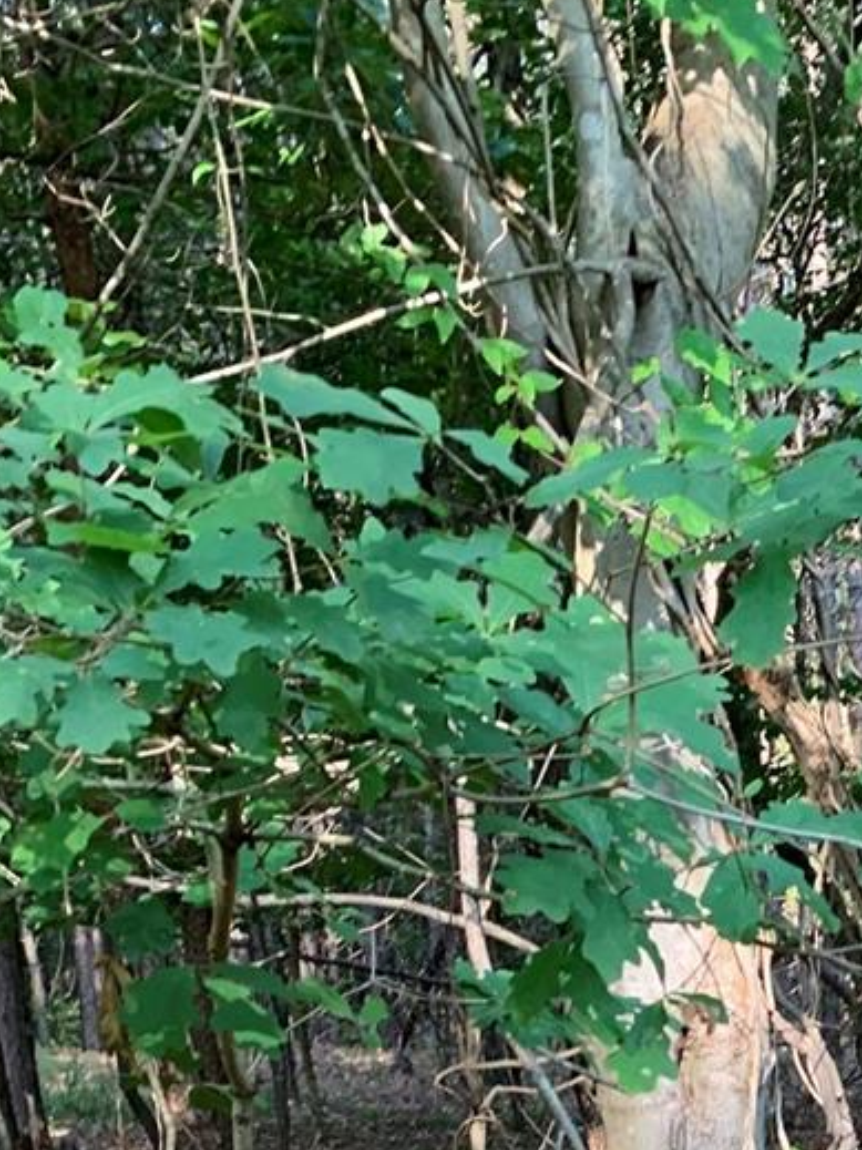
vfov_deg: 21.8
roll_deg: +1.4
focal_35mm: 77
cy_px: 1651
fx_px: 2558
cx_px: 1121
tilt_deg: -14.0
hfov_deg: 17.9
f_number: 1.8
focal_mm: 4.25
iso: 100
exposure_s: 1/119
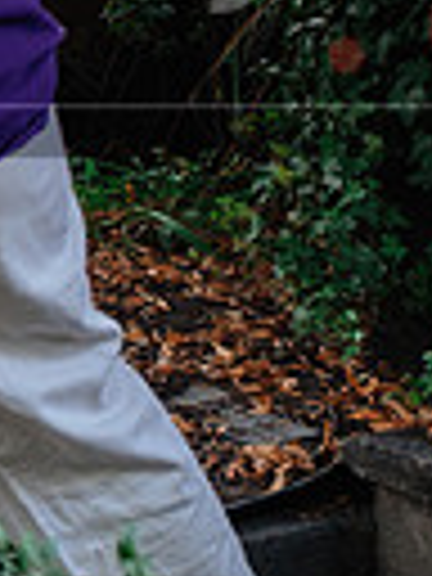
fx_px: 2246
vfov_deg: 14.3
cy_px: -74
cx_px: -576
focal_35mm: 135
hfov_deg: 9.8
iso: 800
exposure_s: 1/250
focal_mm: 20.6
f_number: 3.6
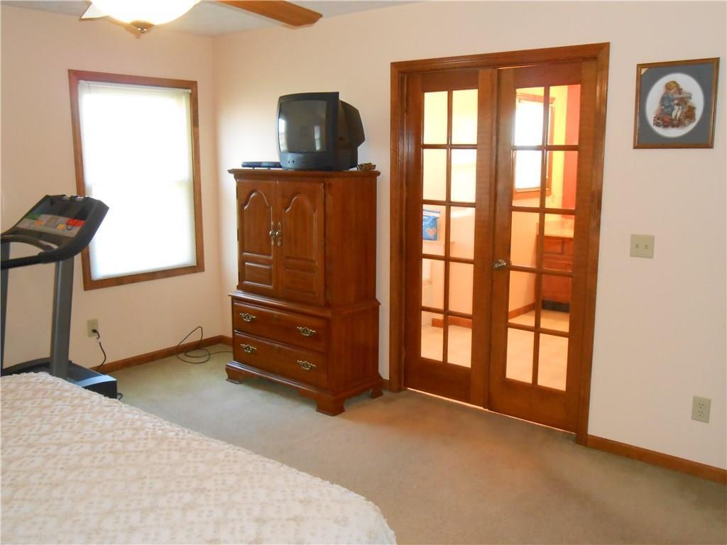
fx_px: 714
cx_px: 364
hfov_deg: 54.0
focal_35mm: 34
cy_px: 272
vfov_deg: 41.8
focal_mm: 6
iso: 640
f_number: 3.9
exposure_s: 1/30
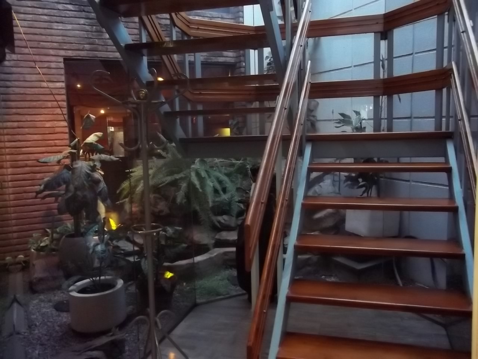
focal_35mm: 32
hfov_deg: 56.8
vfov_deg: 44.2
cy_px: 180
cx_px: 239
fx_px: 442
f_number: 2.9
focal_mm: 5.7
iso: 320
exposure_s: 1/8
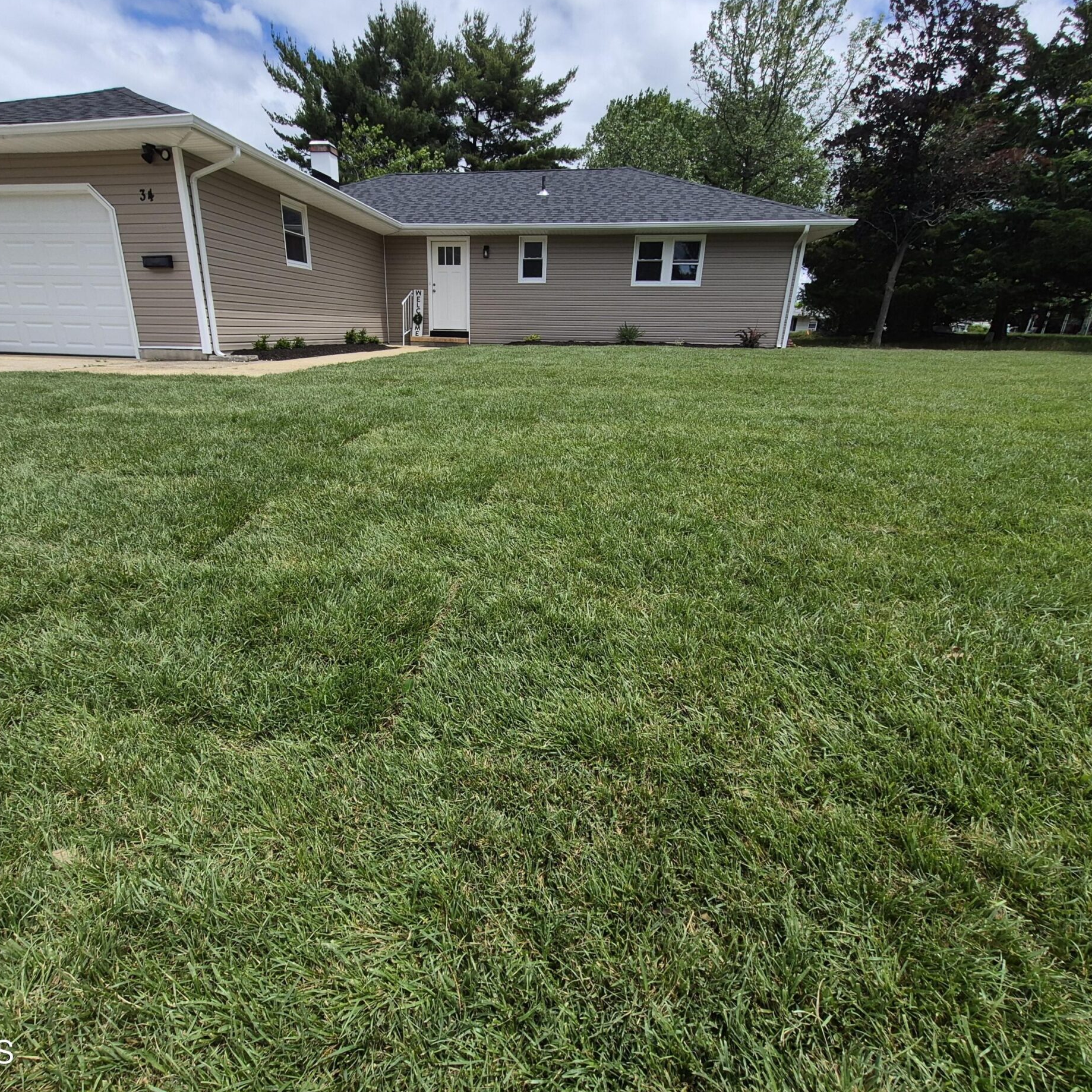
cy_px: 534
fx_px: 571
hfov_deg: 87.3
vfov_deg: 87.4
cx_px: 508
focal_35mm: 16
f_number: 2.2
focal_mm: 1.74
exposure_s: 1/2112
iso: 40
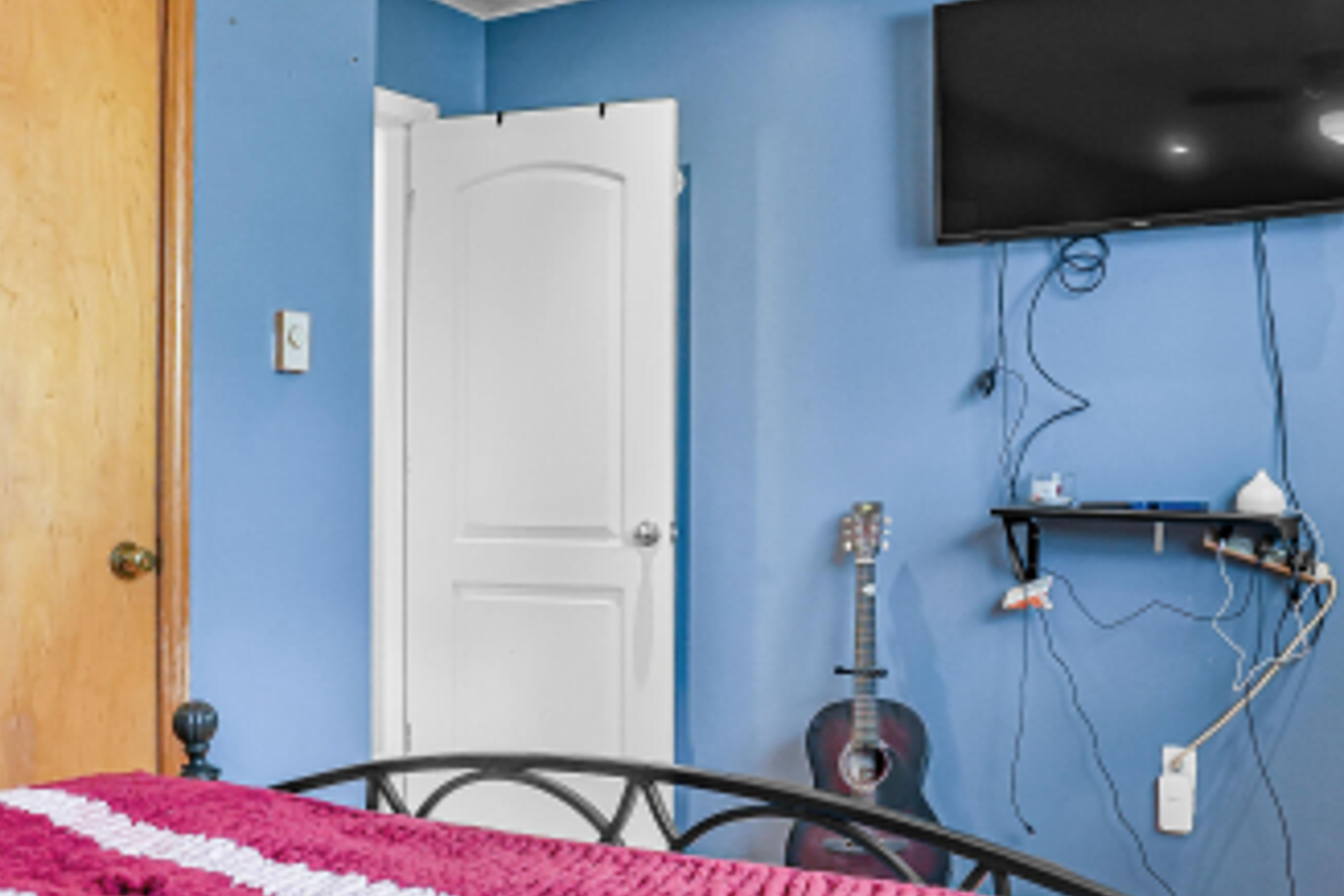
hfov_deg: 49.5
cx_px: 719
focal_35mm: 39
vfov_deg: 34.1
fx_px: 1456
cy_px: 514
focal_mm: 17
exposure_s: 1/8
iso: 1250
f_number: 10
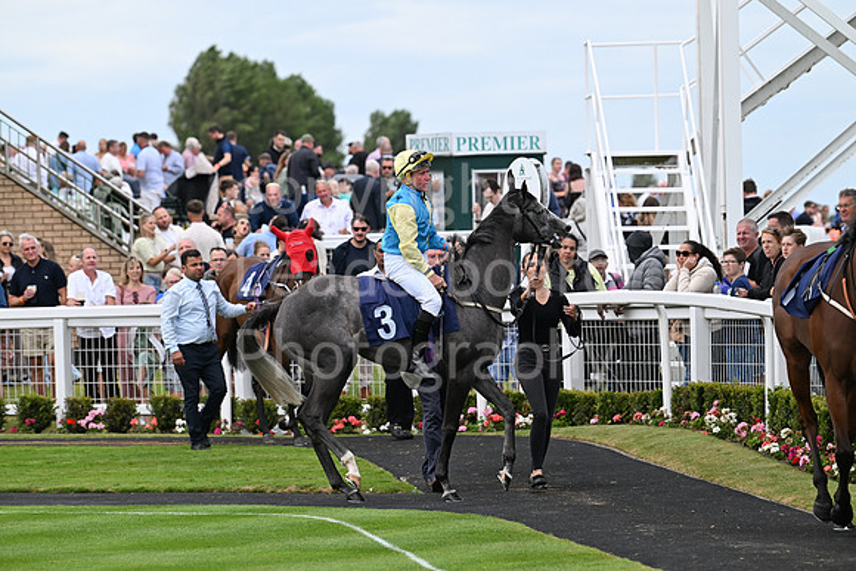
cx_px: 428
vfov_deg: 6.9
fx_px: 4756
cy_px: 286
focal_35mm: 200
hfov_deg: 10.3
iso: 800
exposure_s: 1/1250
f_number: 5.6
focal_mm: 200
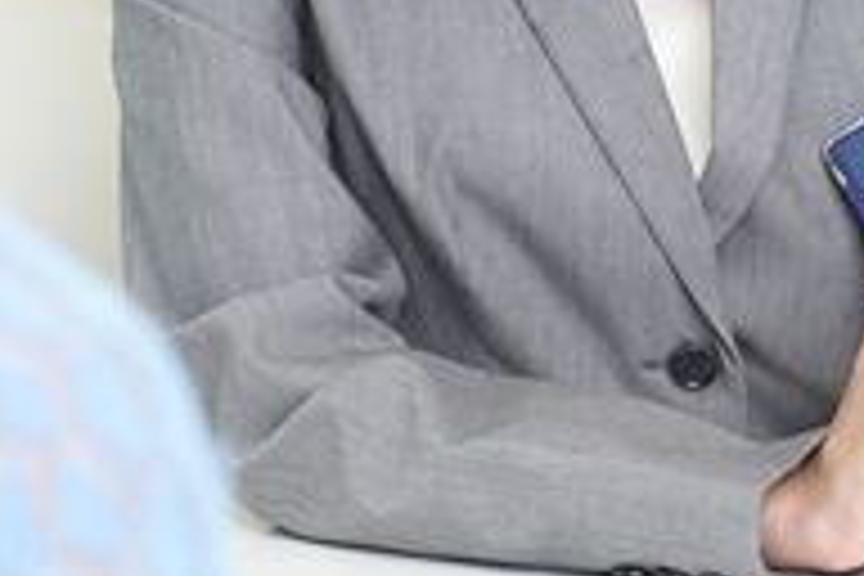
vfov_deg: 6.5
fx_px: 4992
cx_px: 572
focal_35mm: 208
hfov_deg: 9.9
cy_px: -212
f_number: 5
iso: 160
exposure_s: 1/125
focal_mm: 50
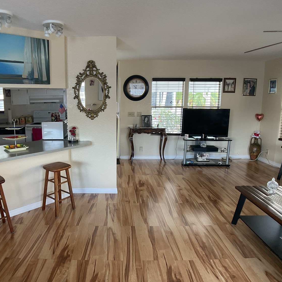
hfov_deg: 44.5
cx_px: 104
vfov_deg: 44.9
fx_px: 341
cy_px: 143
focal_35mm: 37
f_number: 1.8
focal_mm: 3
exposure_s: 1/60
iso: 80
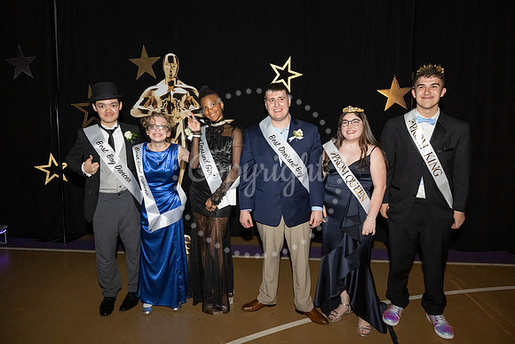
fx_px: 343
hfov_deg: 73.7
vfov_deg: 53.2
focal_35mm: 24
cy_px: 172
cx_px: 258
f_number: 5.6
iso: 6400
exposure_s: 1/125
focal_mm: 24
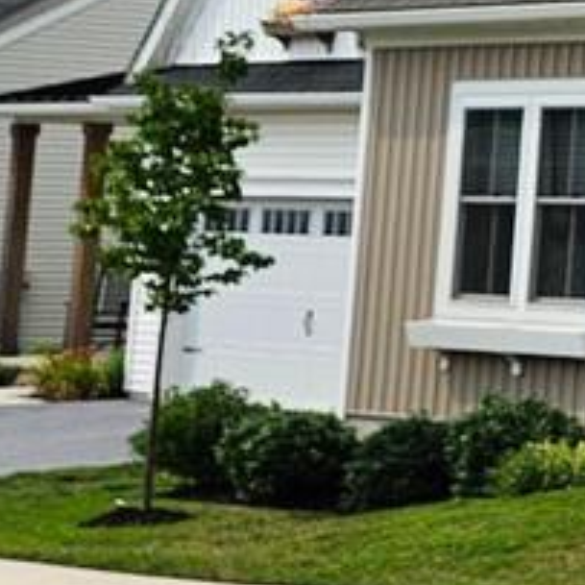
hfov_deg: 9.3
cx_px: 1816
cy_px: -89
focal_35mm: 144
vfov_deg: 11.9
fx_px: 2753
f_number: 1.8
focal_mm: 5.4
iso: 25
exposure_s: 1/1723
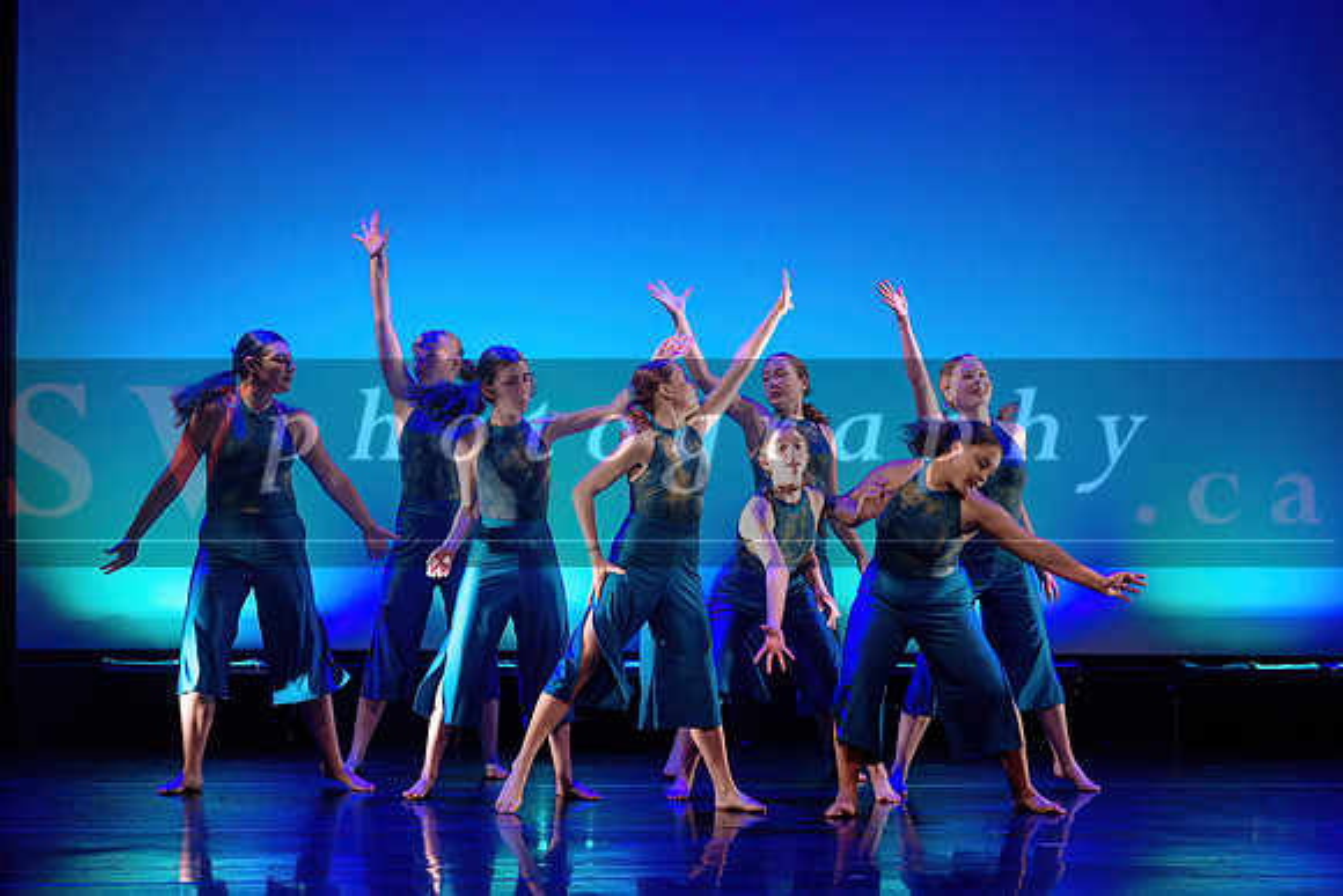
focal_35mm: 121
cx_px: 625
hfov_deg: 16.9
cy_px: 449
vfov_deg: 11.3
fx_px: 4521
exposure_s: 1/200
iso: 1600
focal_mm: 112
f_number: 2.8
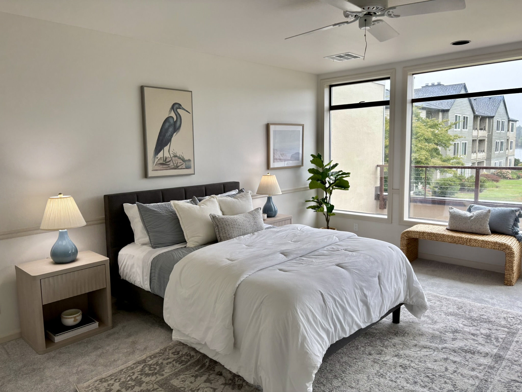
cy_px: 196
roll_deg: +0.9
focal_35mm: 26
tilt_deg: -6.1
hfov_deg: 67.3
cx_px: 261
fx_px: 392
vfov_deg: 53.1
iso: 40
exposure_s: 1/120
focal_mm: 5.96
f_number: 1.6
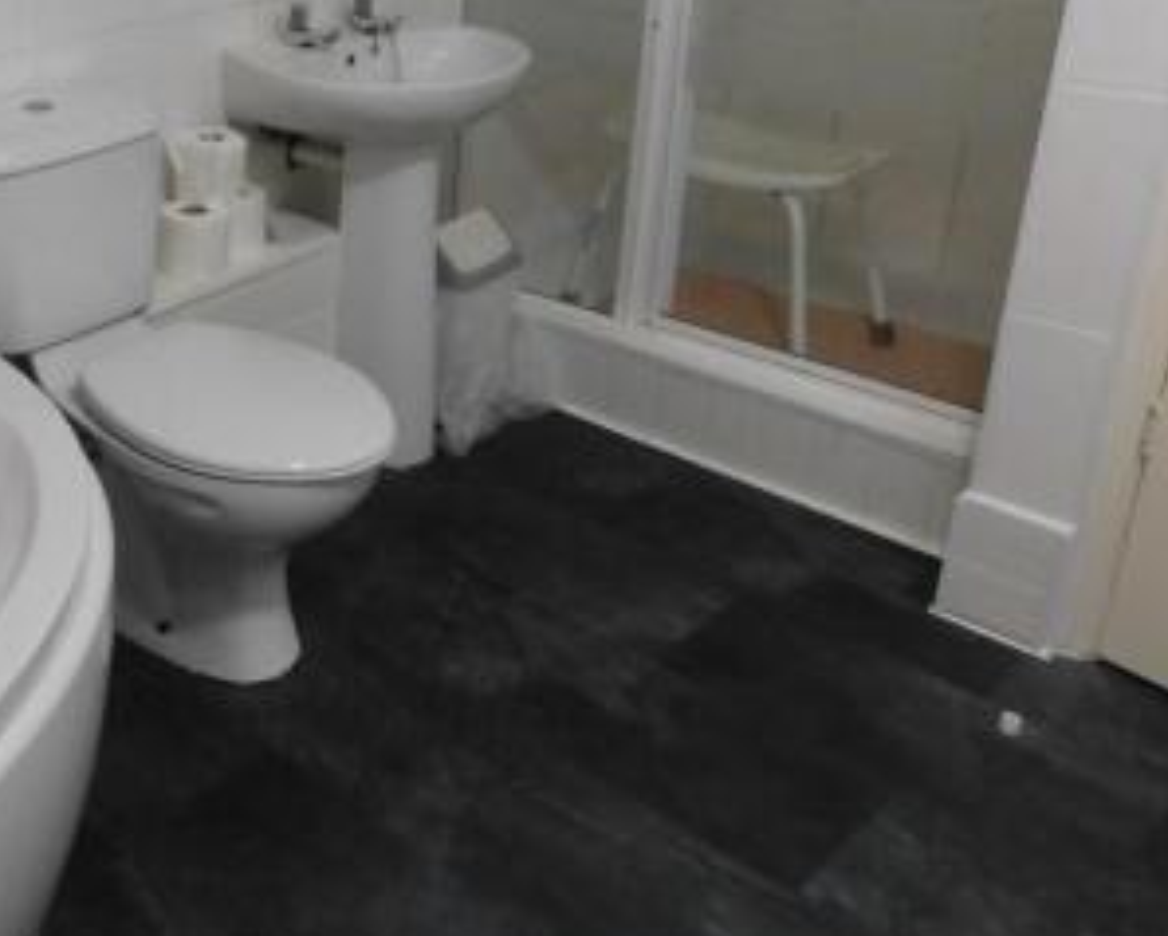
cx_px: 53
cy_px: 277
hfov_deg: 38.2
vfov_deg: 33.7
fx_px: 1522
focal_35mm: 44
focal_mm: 4
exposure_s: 1/30
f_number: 3
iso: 280
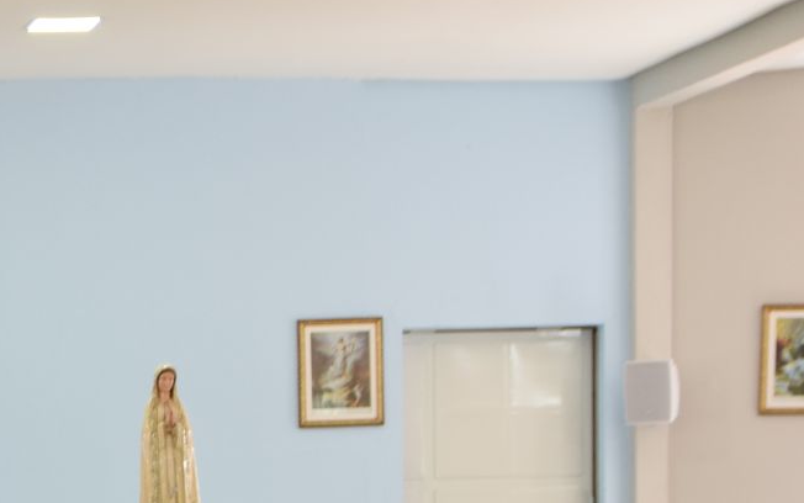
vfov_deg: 8.4
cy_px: 674
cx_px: -319
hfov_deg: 13.1
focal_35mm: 153
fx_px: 3354
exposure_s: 1/50
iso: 560
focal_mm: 34
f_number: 3.2
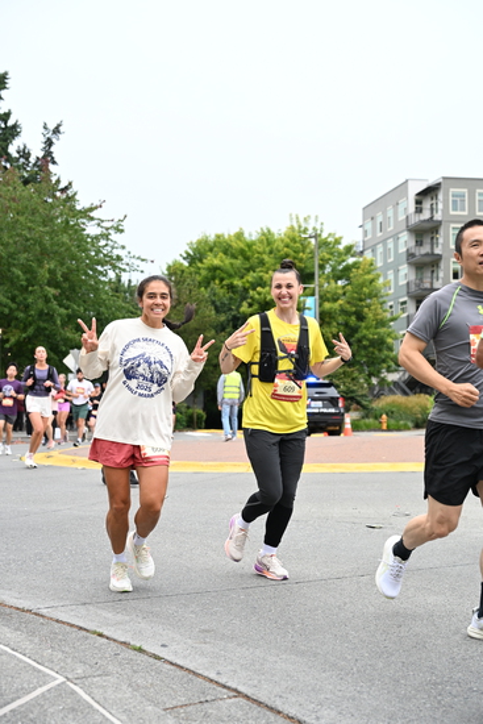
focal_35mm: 51
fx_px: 1026
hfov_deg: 26.5
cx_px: 242
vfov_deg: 38.9
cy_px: 362
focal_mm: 51
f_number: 4
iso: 1600
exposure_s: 1/800
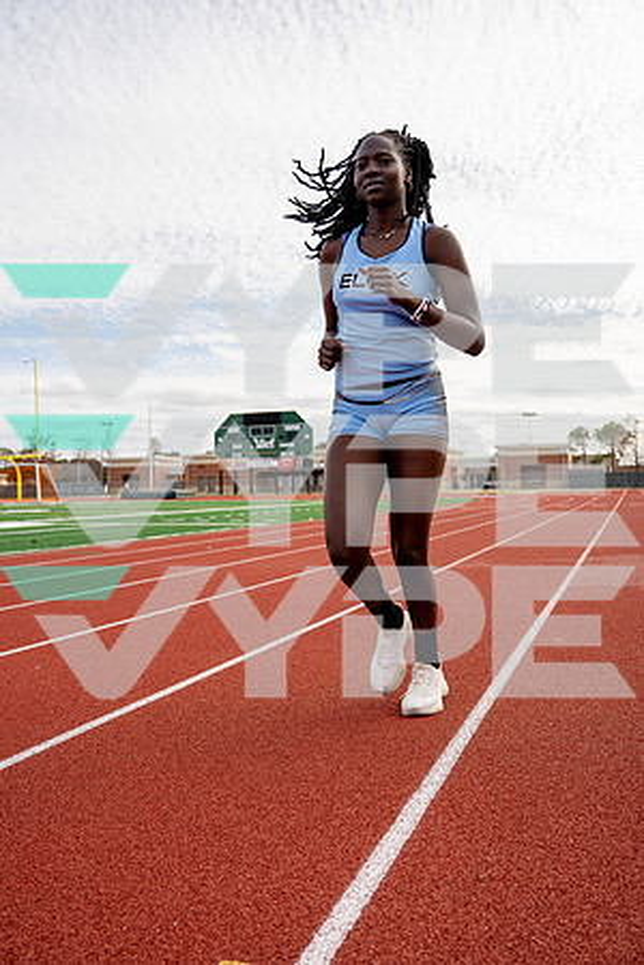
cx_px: 322
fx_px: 859
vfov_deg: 58.7
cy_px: 482
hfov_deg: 41.1
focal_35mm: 32
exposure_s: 1/1250
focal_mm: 32
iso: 160
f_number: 4.5
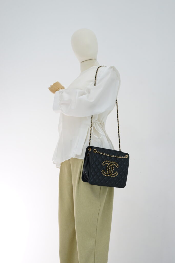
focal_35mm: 50
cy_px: 132
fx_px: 364
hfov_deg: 27.0
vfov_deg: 39.6
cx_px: 88
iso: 640
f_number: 6.3
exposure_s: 1/15
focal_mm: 50
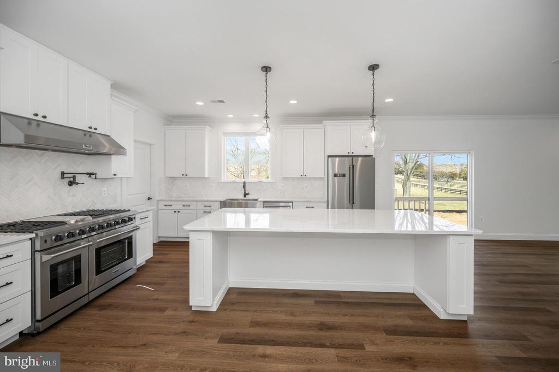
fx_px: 217
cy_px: 186
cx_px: 280
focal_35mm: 14
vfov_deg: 81.1
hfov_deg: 104.3
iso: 200
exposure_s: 1/100
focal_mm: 14
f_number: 5
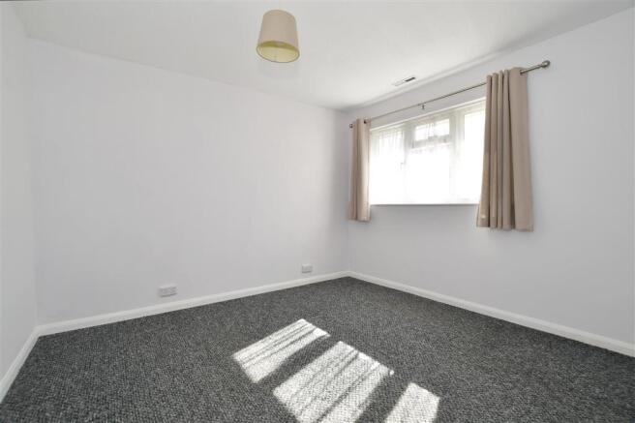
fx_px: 265
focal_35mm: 15
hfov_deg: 100.4
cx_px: 318
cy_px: 212
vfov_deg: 77.3
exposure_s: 1/60
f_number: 7.1
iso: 160
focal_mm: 10
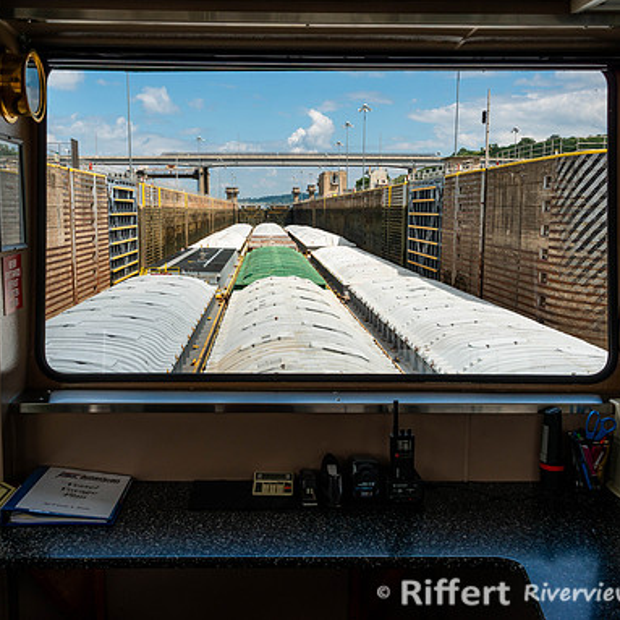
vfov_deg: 44.9
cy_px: 308
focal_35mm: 37
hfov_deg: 44.8
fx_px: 750
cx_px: 269
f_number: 10
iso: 100
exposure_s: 1/200
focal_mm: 28
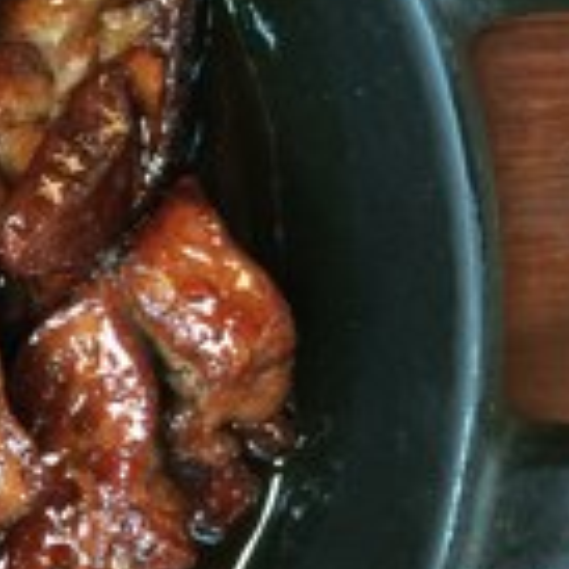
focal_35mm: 116
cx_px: -386
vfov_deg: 15.0
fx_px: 2157
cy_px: 270
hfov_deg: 13.7
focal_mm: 4.12
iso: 80
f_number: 2.2
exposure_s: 1/30
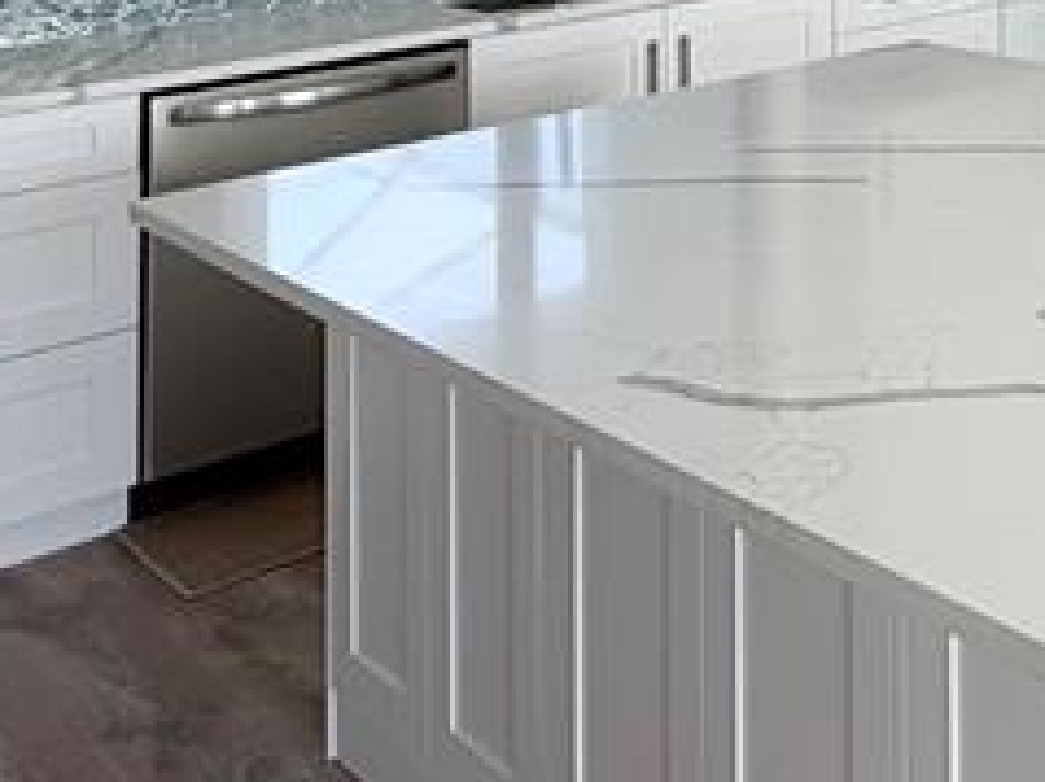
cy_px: -398
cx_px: 1491
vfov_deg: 20.7
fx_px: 1810
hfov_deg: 25.6
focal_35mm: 60
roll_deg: +2.0
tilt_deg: +2.5
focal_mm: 2.22
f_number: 2.2
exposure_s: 1/121
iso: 50
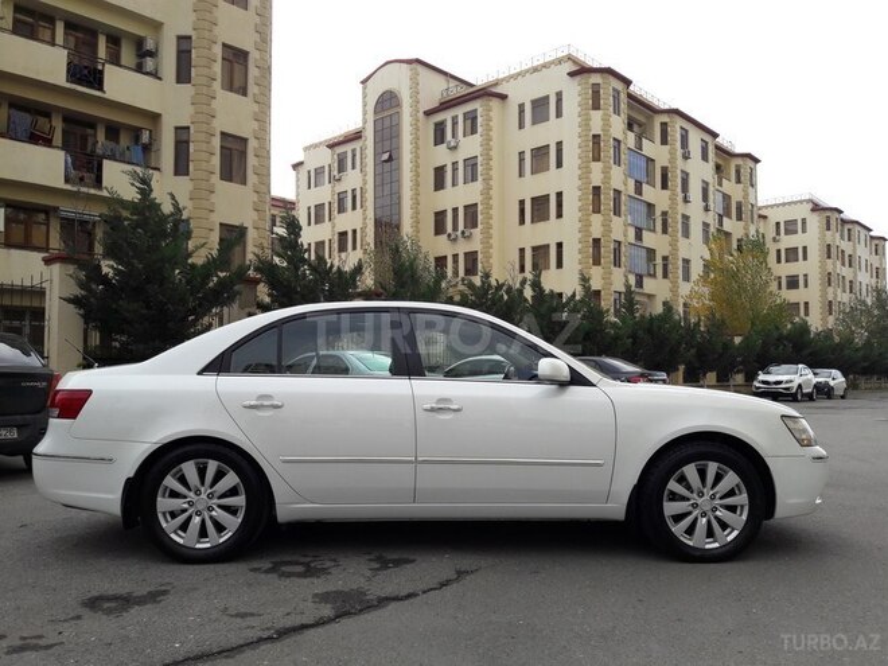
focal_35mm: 28
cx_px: 444
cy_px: 333
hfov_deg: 63.4
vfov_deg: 49.7
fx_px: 718
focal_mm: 3.7
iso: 40
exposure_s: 1/783
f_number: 1.9
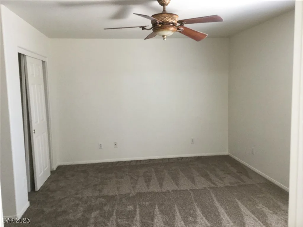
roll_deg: +1.9
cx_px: 152
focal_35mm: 31
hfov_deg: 58.4
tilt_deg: -5.2
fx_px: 271
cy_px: 114
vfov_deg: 45.4
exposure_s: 1/30
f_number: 2.4
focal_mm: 3.3
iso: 80
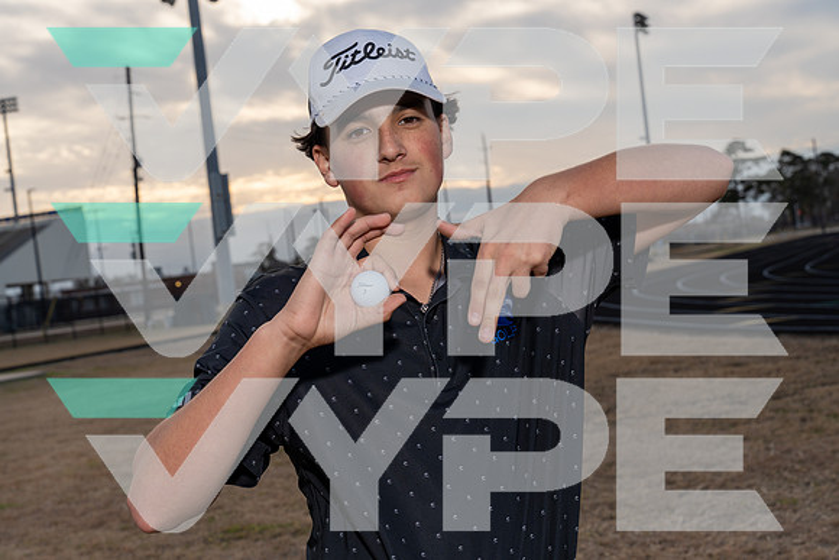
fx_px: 1259
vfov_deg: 25.1
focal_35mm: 54
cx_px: 420
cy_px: 280
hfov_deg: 36.9
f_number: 8
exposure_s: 1/250
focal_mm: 54
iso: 160
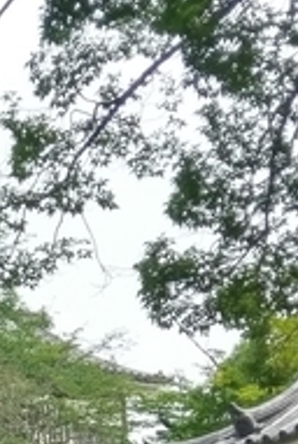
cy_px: 604
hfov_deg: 10.7
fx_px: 1398
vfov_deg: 16.9
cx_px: -366
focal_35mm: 113
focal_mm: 4.58
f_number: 1.8
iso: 100
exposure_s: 1/850
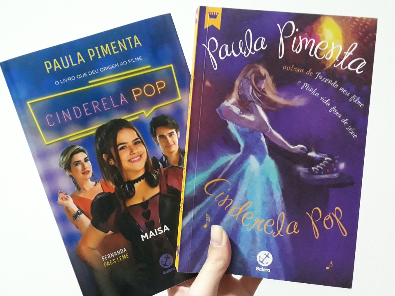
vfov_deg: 49.7
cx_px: 195
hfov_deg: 63.4
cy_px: 150
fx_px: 320
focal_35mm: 28
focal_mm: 3.6
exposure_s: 1/15
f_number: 1.9
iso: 800
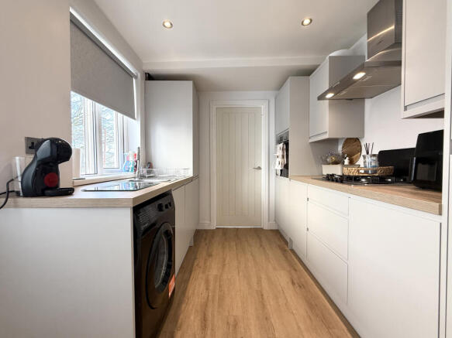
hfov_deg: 102.1
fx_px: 183
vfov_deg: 85.7
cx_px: 226
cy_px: 169
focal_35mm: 14
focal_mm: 2.22
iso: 100
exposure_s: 1/100
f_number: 2.2
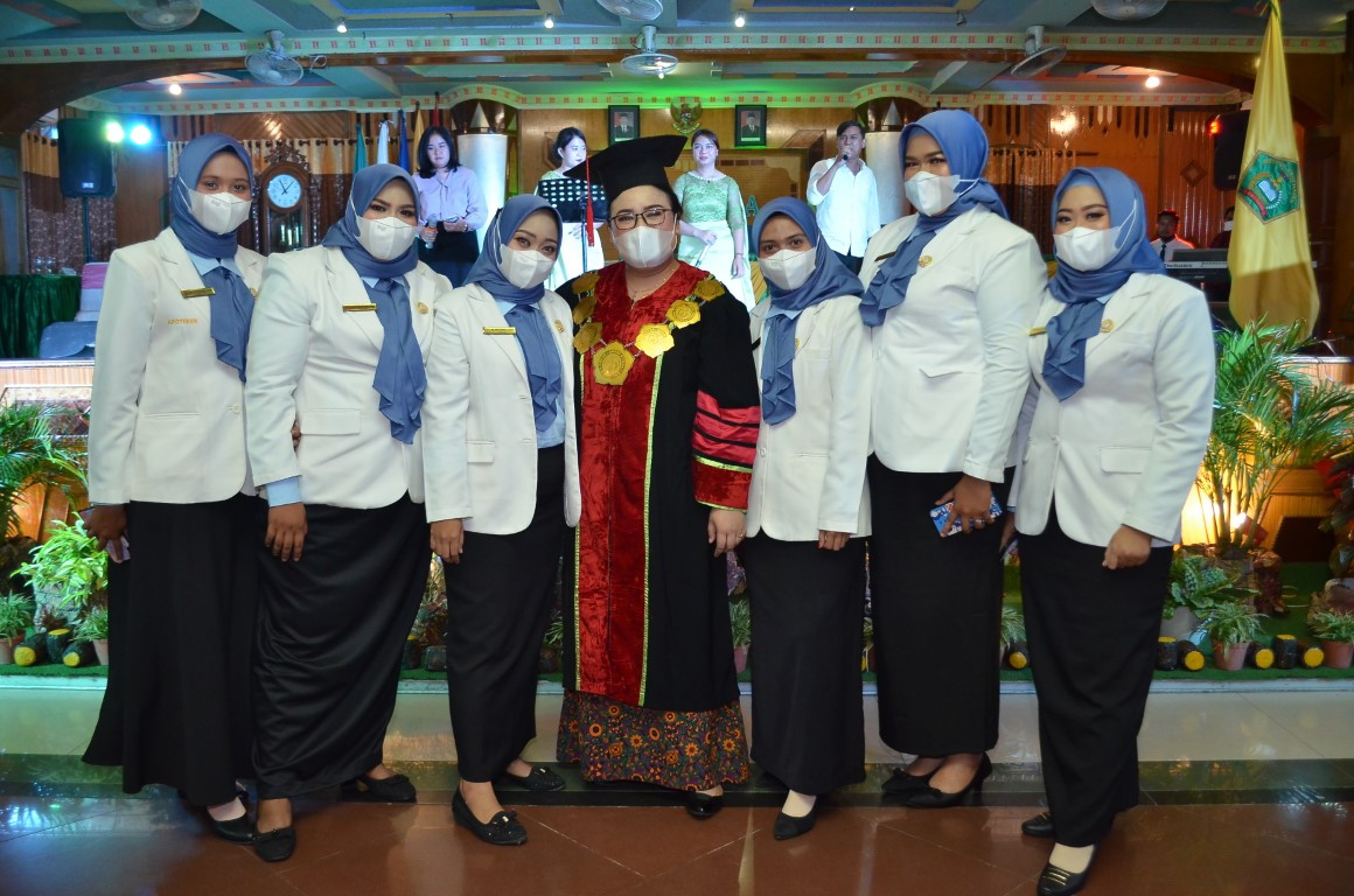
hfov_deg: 57.3
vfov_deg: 39.8
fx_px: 1238
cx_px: 677
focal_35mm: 33
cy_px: 448
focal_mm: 22
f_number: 3.8
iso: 1250
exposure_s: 1/100
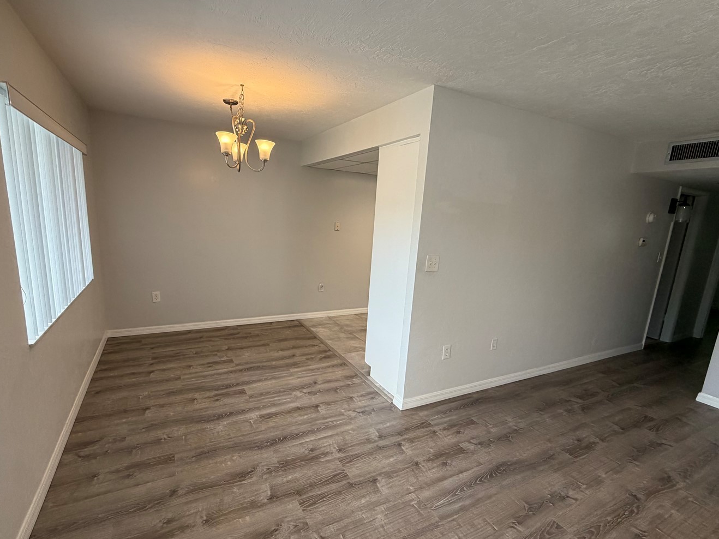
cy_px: 288
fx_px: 353
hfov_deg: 91.0
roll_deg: -3.9
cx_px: 345
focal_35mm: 17
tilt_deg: -12.0
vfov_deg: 74.6
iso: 200
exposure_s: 1/121
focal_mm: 2.22
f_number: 2.2
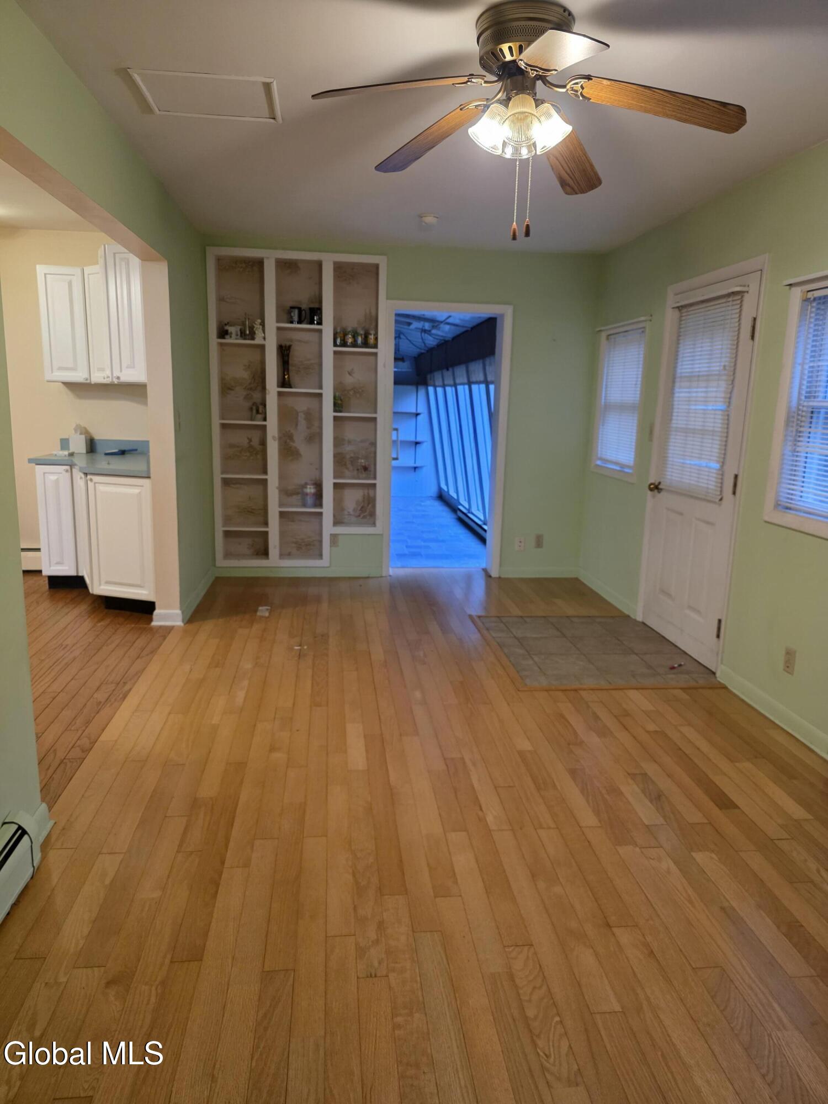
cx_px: 414
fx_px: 734
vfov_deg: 73.9
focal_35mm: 23
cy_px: 552
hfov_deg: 58.9
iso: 500
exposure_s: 1/120
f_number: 1.7
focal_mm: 6.3
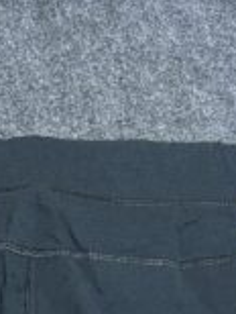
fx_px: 816
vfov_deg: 18.6
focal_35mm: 90
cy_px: 505
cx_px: 22
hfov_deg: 16.2
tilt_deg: -58.2
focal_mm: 5.7
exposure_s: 1/50
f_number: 1.5
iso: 160
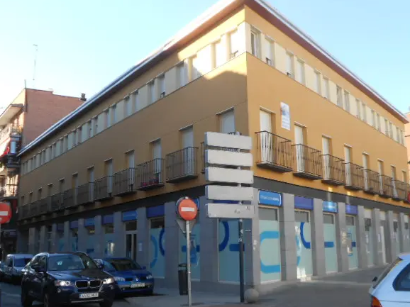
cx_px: 220
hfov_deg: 45.8
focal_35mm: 41
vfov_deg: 35.1
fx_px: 485
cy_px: 155
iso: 80
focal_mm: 6.9
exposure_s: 1/160
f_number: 3.9
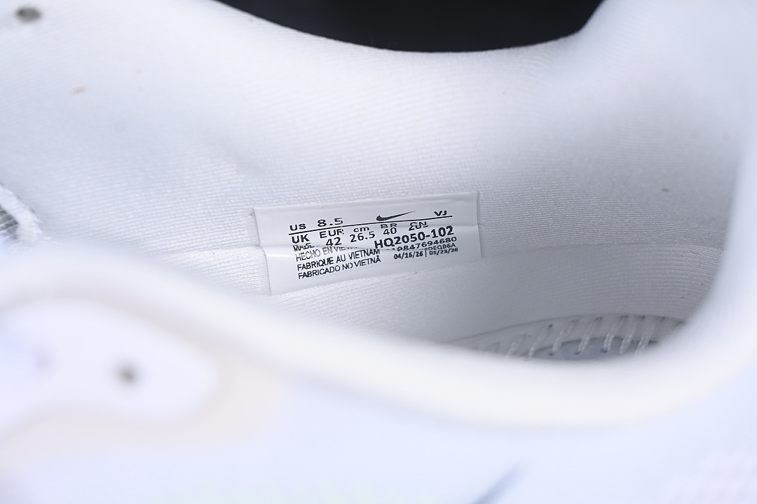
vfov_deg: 18.2
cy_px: 252
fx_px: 1577
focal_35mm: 75
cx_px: 378
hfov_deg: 27.0
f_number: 7.1
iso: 160
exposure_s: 1/80
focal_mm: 50
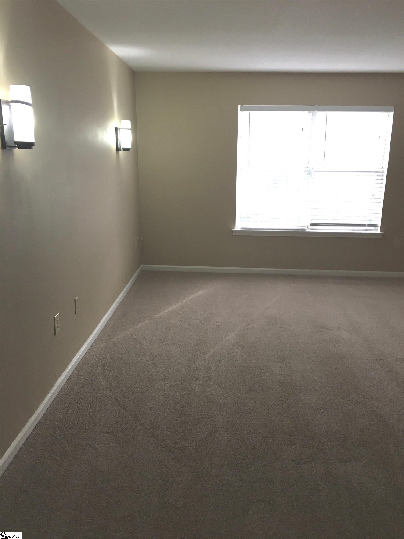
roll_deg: -1.7
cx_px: 202
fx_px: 451
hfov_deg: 48.2
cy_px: 270
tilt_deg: -11.5
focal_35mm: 29
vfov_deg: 61.7
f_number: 2.2
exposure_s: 1/30
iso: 25
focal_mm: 4.15
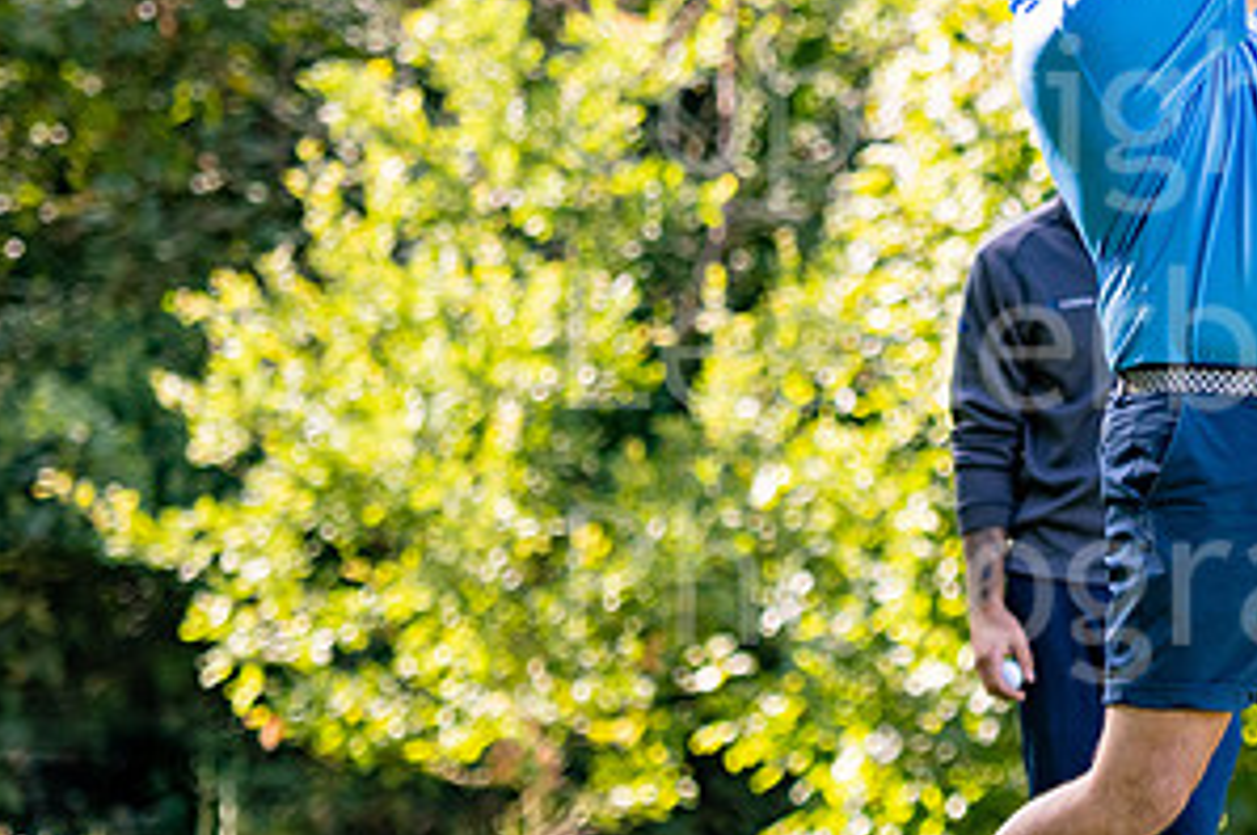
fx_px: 10673
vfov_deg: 4.5
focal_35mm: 306
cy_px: 380
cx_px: 1114
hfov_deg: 6.7
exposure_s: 1/1000
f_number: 2.8
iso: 200
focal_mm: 105
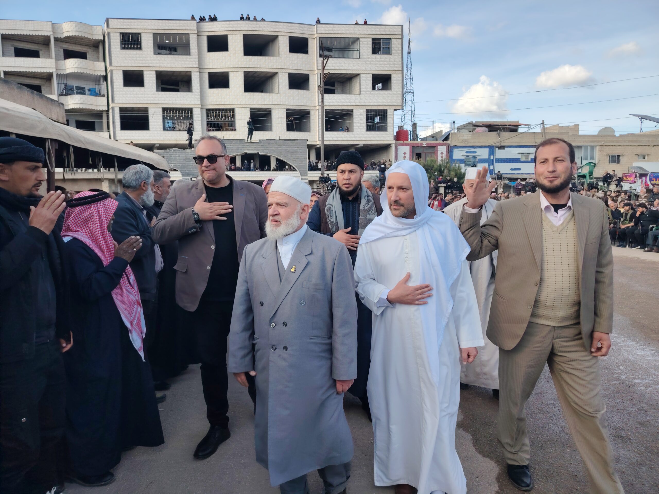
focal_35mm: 24
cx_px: 330
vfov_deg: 56.8
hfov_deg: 71.6
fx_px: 457
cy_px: 247
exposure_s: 1/900
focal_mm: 5.25
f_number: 1.75
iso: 211
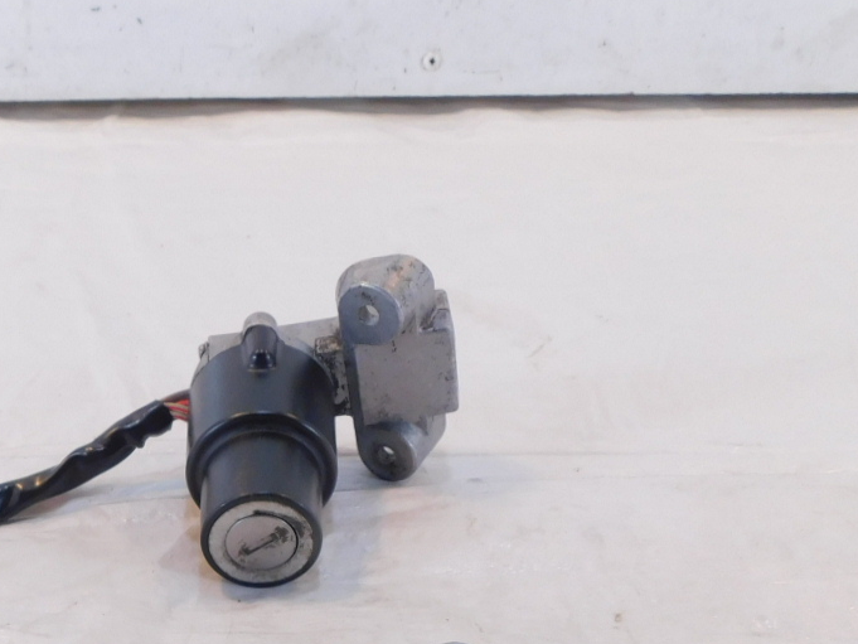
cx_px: 145
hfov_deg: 34.2
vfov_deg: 25.1
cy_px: 710
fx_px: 1339
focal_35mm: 54
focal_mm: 4
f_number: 3
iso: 140
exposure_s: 1/30
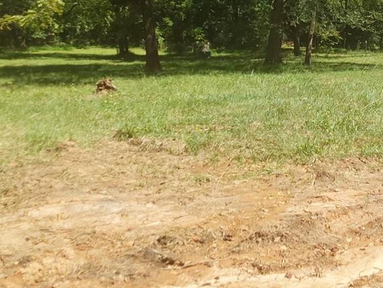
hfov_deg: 42.7
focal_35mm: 43
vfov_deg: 32.5
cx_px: 279
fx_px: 476
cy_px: 48
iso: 50
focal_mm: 2.91
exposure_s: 1/1190
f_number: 1.9
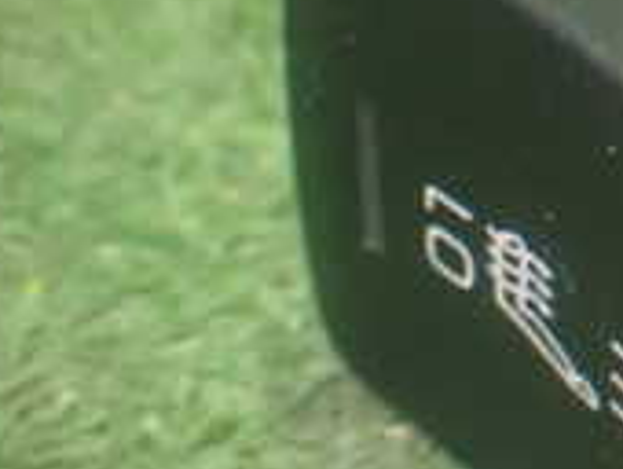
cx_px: 1044
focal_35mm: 176
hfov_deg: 10.7
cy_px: 33
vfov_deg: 8.4
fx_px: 3172
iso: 800
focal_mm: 9.01
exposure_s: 1/30
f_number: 3.2
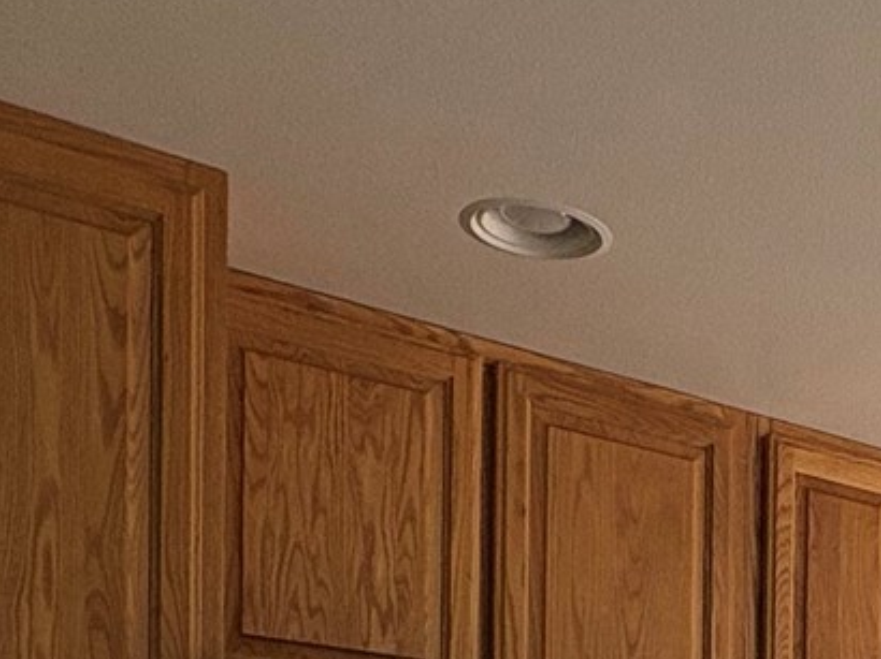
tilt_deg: -0.4
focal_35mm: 70
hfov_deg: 24.7
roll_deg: -0.6
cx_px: 1098
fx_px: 1781
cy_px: 1017
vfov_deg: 18.4
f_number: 2.2
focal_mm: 2.22
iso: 40
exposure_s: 1/100
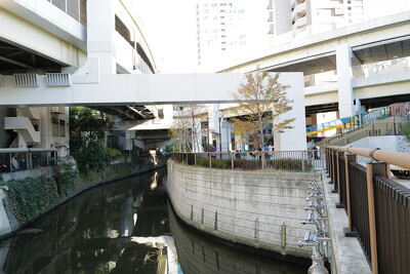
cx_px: 205
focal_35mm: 28
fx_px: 319
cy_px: 137
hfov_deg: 65.5
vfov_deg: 46.4
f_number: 3.2
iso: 100
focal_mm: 28
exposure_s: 1/80
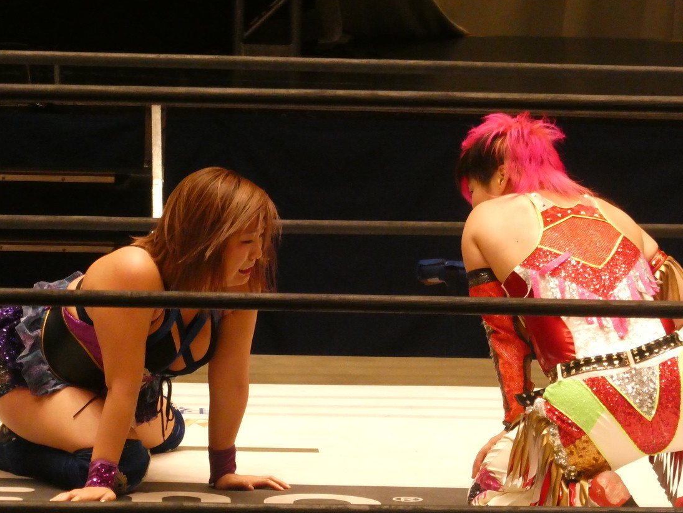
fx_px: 8072
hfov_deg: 4.8
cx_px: 343
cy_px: 269
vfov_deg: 3.6
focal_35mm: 409
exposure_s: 1/250
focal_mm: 66.8
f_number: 6
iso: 1250
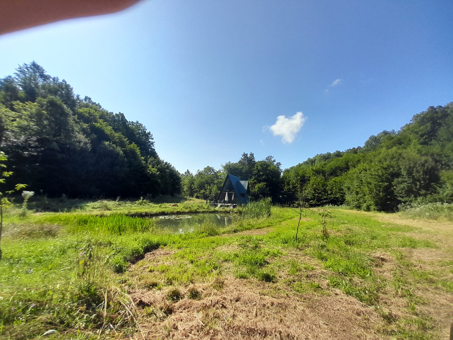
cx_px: 226
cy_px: 170
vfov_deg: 89.9
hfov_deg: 106.2
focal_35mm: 13
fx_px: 170
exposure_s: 1/1639
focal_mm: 1.13
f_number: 2.2
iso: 40
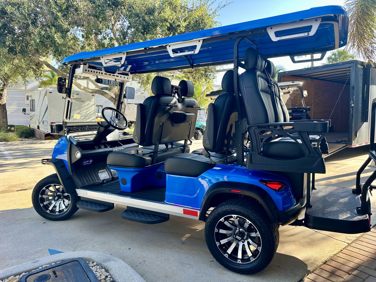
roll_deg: +0.8
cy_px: 141
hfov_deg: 71.6
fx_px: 261
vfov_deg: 56.8
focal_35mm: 24
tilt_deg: -5.7
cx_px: 188
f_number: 1.78
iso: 80
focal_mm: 6.86
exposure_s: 1/516
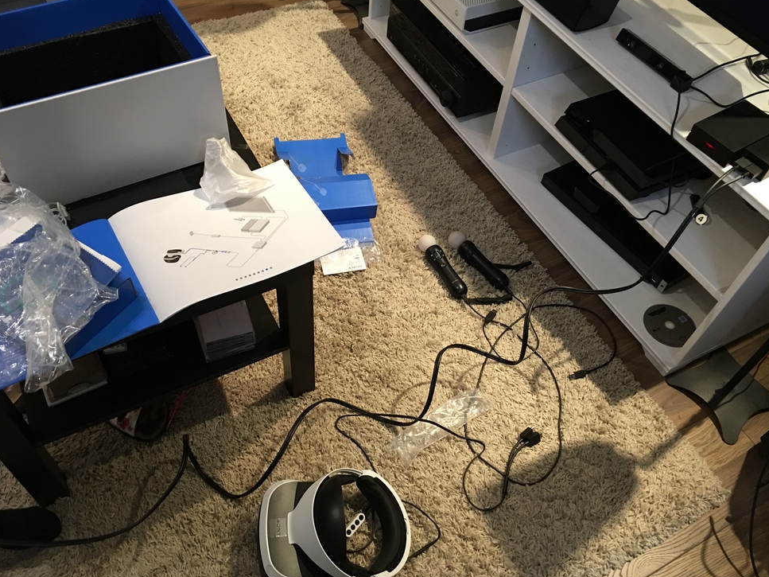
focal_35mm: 30
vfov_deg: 46.8
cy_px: 293
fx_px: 666
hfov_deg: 60.0
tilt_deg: -52.1
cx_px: 382
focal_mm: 4.15
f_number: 2.2
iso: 100
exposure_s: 1/10
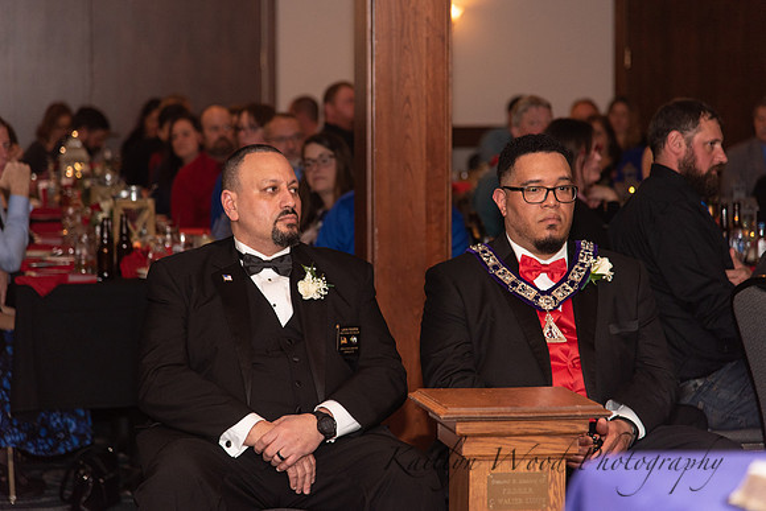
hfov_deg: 17.1
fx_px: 2554
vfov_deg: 11.4
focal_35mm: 120
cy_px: 256
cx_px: 383
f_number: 4
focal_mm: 120
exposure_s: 1/200
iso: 800
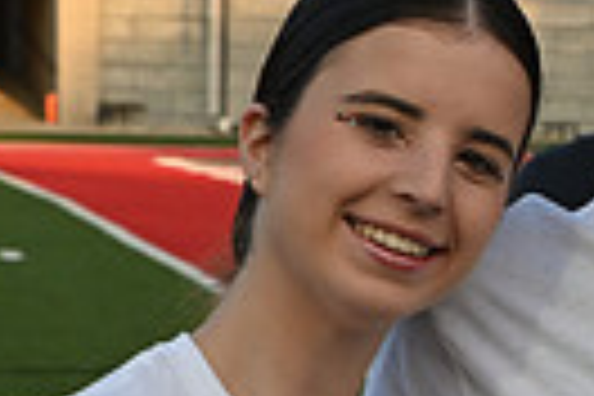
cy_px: 346
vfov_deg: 4.7
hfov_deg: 6.9
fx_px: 4785
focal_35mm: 290
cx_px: 1094
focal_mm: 66
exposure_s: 1/250
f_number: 8
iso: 800
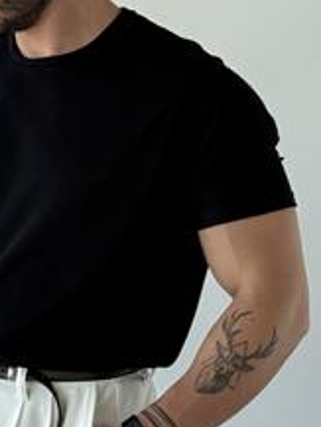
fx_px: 1458
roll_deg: -0.4
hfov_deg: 12.5
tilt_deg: +1.9
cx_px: 43
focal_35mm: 118
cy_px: 156
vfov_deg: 16.7
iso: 80
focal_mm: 6.76
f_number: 1.78
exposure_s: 1/442
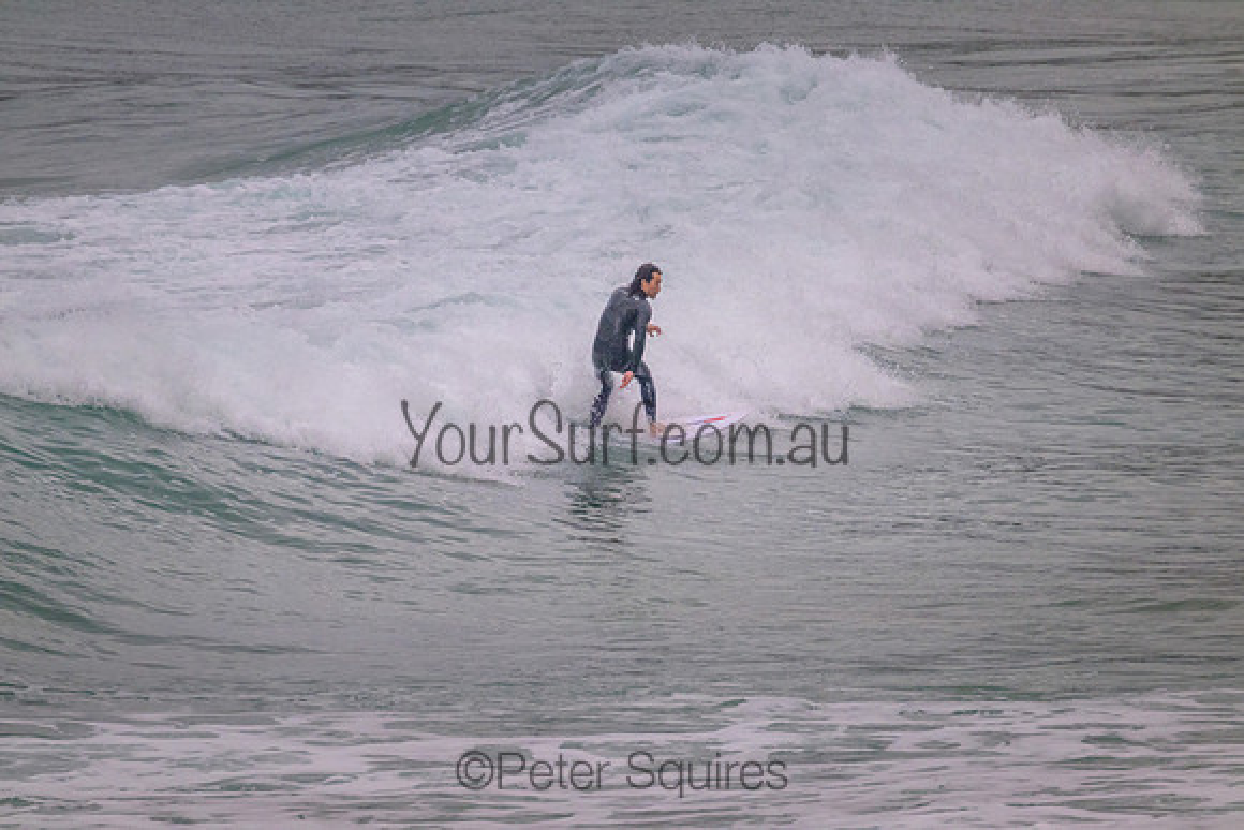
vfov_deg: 1.7
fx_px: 27650
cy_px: 415
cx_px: 622
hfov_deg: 2.6
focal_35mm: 800
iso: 2800
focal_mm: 800
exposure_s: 1/1250
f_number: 11
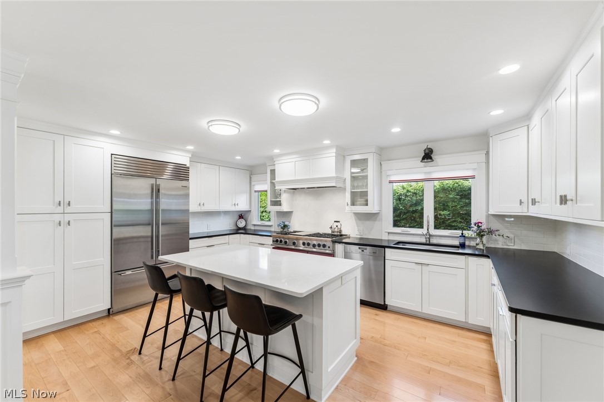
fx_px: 235
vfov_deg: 81.2
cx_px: 302
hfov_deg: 104.3
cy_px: 201
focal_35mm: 14
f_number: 4.5
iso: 200
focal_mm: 14
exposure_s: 1/50
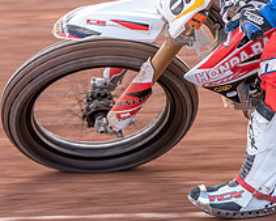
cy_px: -33
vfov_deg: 4.9
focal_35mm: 315
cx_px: 277
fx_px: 2574
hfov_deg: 6.1
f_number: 3.5
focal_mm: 100
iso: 160
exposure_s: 1/200
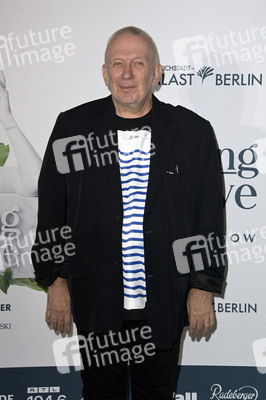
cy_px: 200
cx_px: 133
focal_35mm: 68
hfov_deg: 20.0
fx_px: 755
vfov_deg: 29.7
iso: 640
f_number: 5.6
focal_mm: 68
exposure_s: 1/250
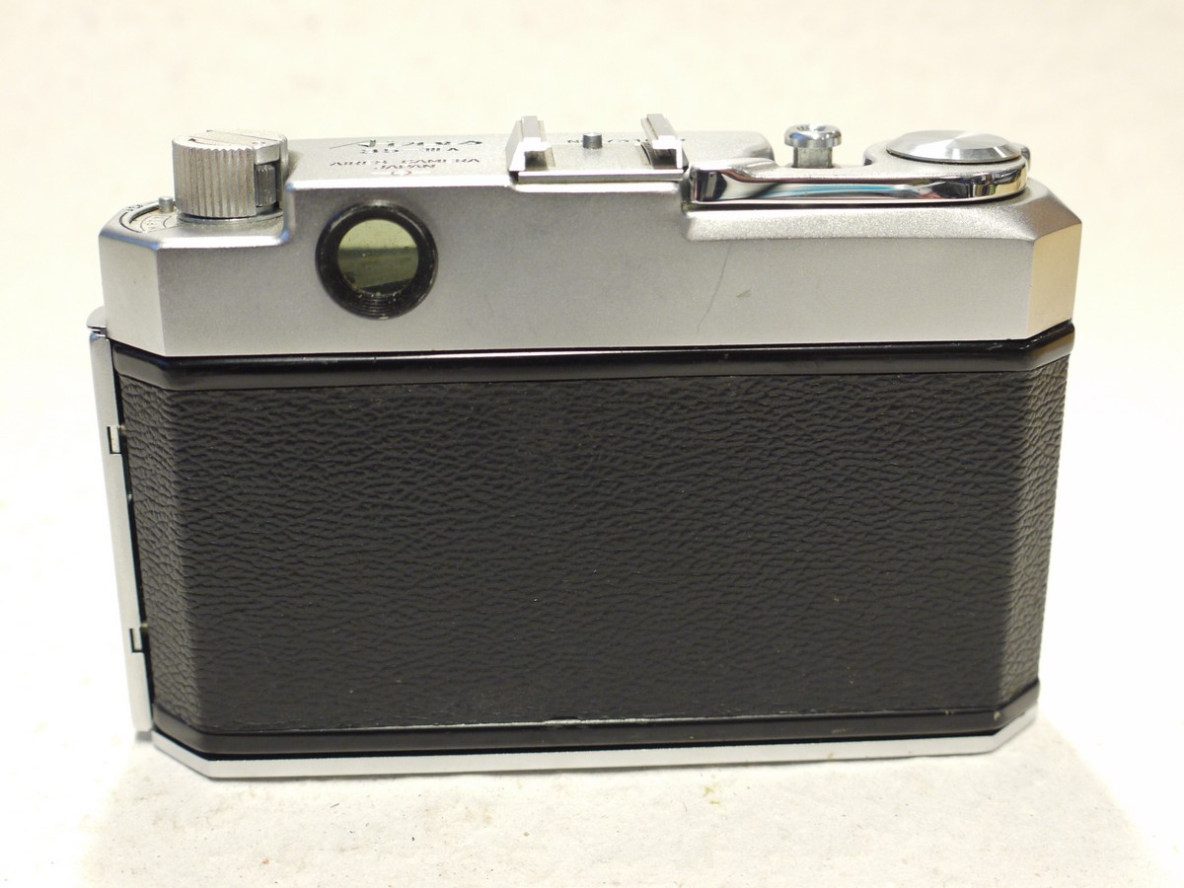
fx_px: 1710
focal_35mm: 50
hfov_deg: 38.2
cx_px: 592
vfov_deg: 29.1
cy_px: 444
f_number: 4.9
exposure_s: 1/30
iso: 800
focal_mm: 25
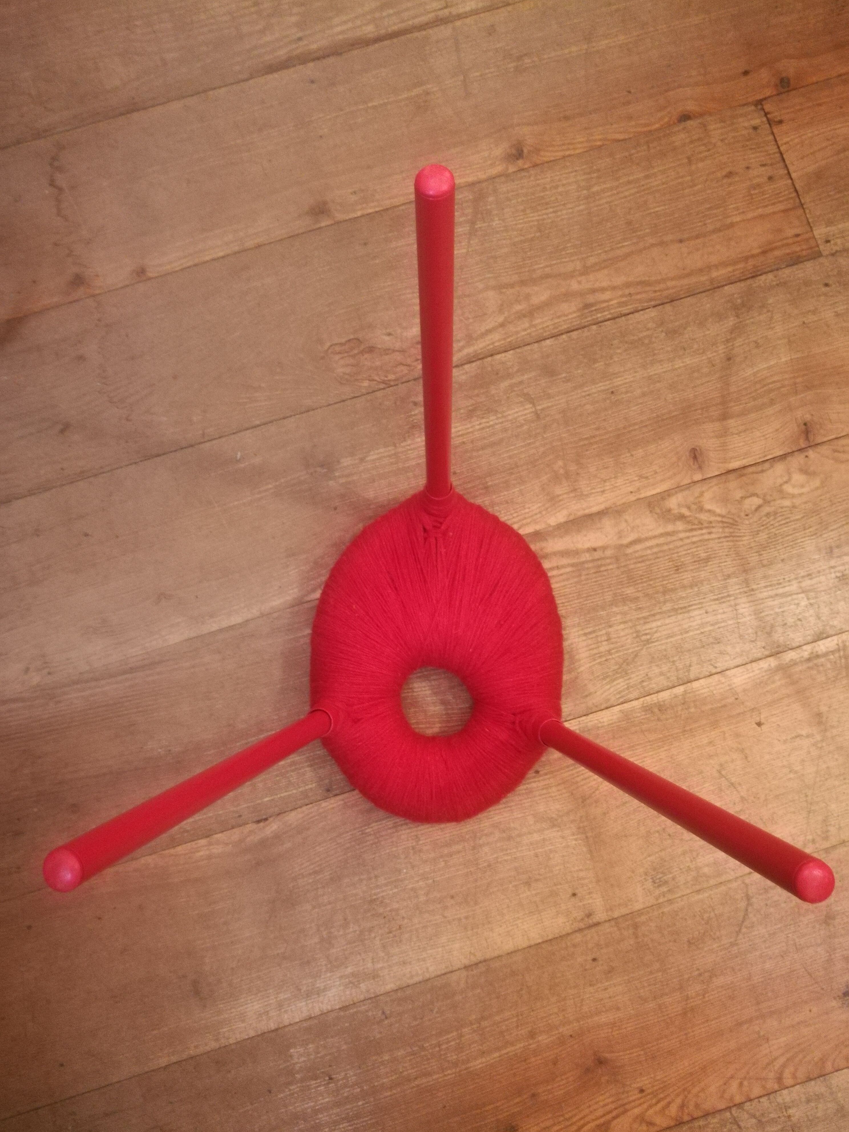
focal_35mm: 26
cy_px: 566
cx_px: 424
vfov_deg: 67.3
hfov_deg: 53.1
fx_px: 850
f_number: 2.2
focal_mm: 3.83
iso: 1000
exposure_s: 1/14.3
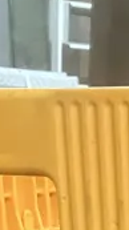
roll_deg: +0.4
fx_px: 1103
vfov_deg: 9.9
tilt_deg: -24.1
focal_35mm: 181
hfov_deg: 6.5
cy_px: 618
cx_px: 251
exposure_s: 1/50
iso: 320
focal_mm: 3.99
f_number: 1.8
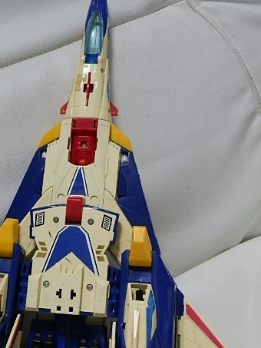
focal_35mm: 48
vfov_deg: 39.5
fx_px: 482
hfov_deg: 30.0
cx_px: 79
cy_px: 203
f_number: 3.5
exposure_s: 1/15
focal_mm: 6.17
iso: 200
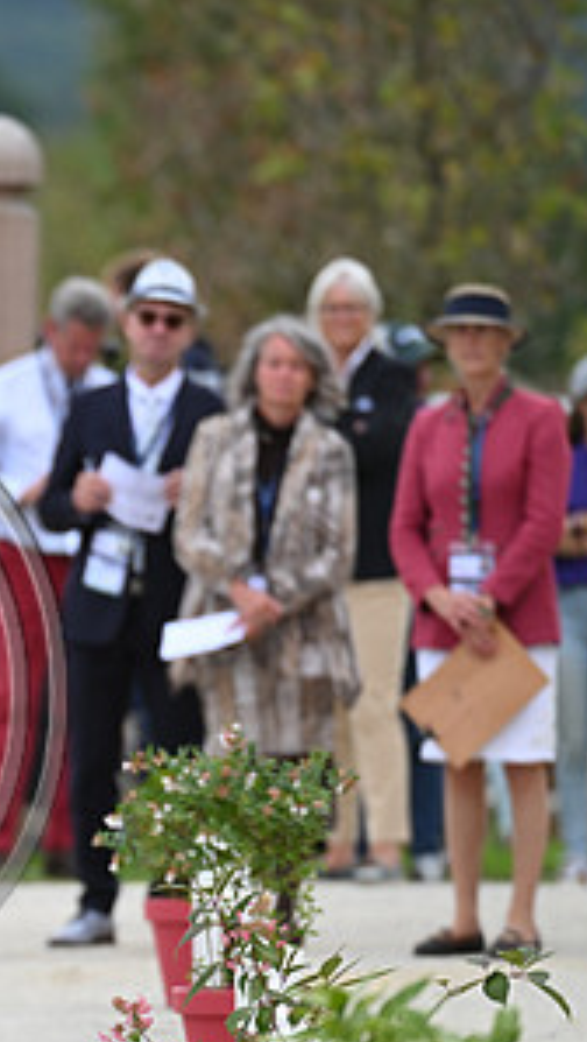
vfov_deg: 2.6
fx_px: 22541
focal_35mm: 816
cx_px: -332
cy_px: 645
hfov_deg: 1.5
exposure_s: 1/1600
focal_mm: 400
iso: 560
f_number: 5.6
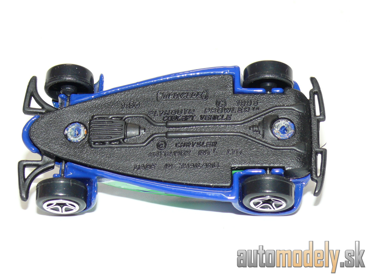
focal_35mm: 103
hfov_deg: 19.1
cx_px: 184
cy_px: 138
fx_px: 1095
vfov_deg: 14.4
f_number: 4
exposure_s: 1/30
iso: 100
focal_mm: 13.4
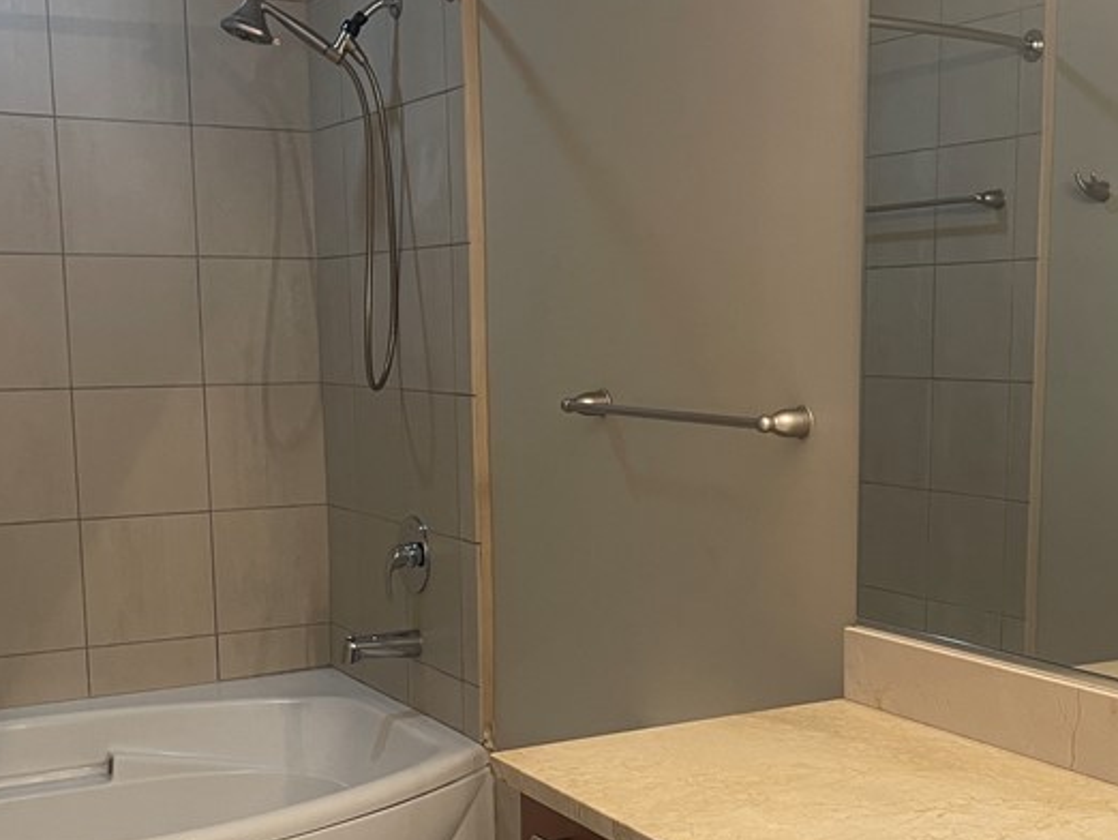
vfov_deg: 29.5
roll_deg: +0.1
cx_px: 694
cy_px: 542
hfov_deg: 38.7
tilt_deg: -7.9
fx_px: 1583
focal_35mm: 49
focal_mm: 5.1
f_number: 1.6
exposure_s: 1/60
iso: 160
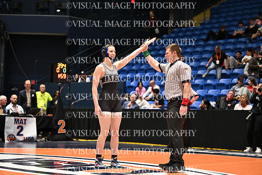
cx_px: 131
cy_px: 88
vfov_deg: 17.7
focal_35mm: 77
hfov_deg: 26.3
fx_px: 560
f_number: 2.8
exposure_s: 1/480
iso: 2800
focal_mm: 77
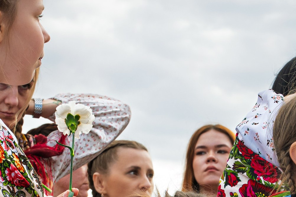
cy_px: 321
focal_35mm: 273
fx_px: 2245
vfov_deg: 5.0
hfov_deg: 7.5
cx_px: 236
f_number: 9
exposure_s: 1/250
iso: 160
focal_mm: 67
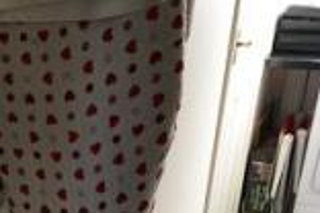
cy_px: 247
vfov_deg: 20.4
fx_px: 560
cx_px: 47
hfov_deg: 30.8
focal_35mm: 63
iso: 560
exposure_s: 1/60
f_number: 3.5
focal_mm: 10
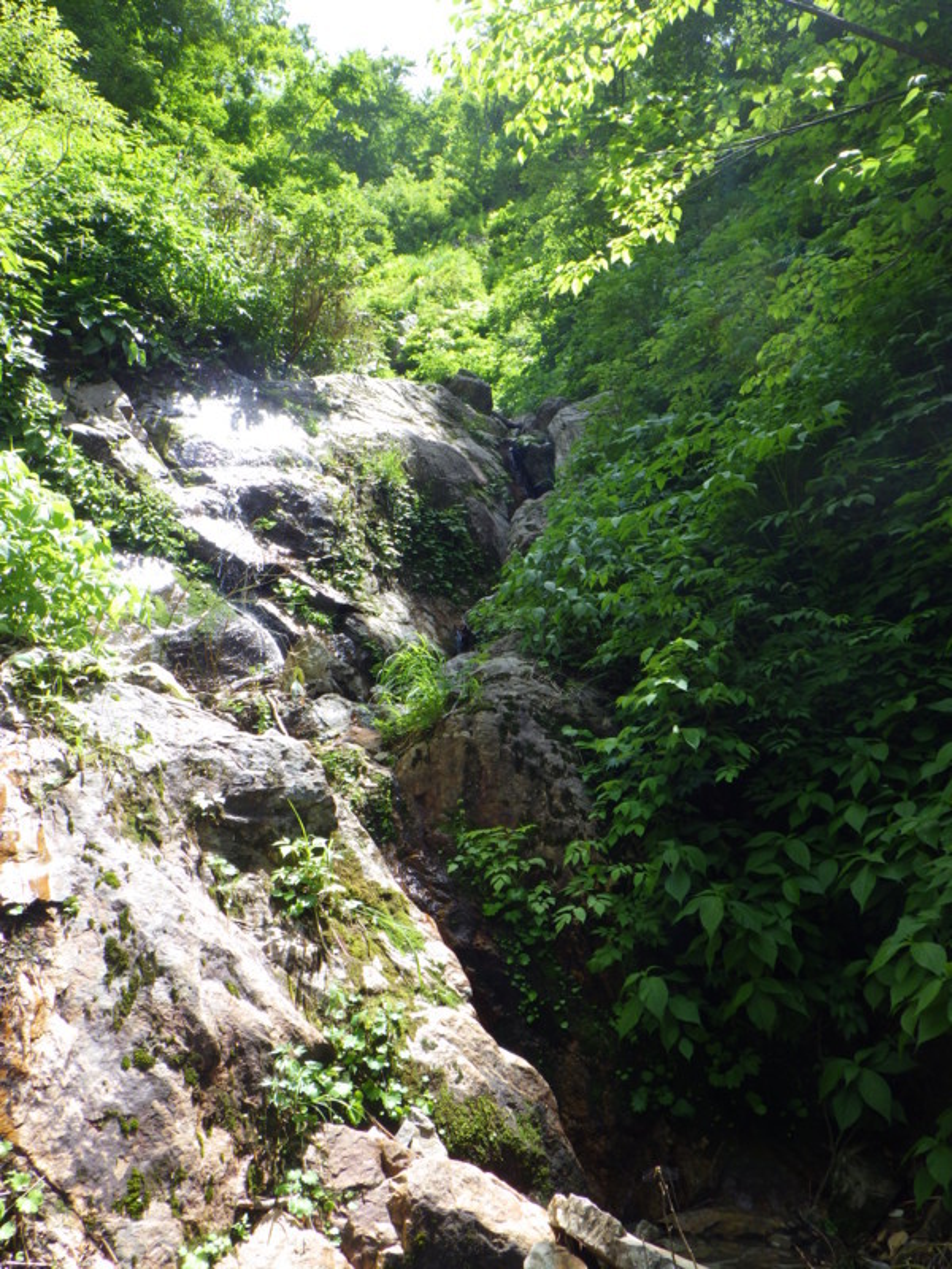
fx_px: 1027
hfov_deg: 49.7
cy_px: 634
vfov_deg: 63.4
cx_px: 476
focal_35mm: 28
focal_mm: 5
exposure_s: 1/250
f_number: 4.2
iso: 125
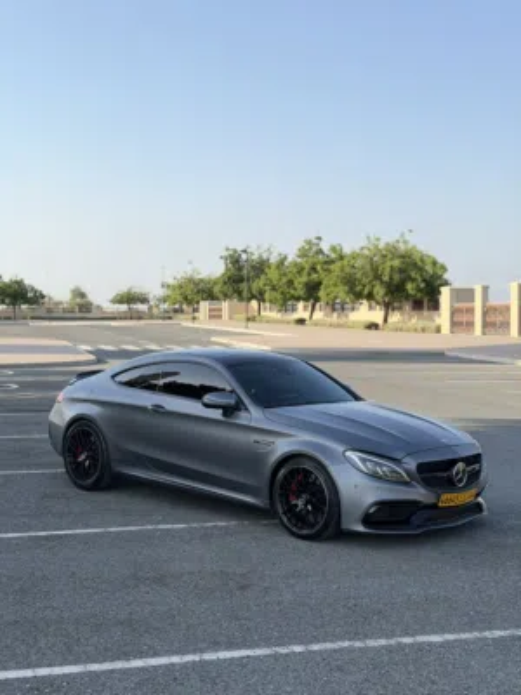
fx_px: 963
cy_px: 348
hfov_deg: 30.3
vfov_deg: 39.7
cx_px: 260
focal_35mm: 48
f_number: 1.78
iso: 100
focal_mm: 6.76
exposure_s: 1/928
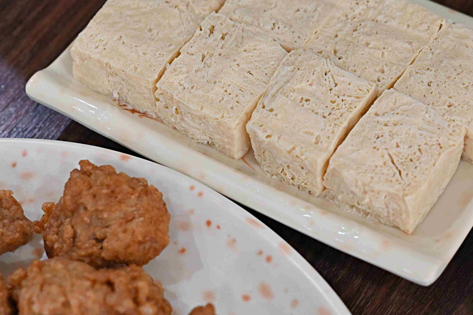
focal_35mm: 121
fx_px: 1590
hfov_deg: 16.9
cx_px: 318
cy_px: 73
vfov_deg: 11.3
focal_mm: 50
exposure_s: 1/200
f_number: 3.2
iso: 800
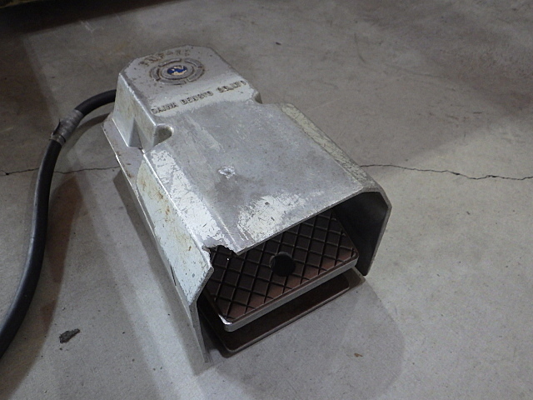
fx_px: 431
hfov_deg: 63.4
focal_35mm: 28
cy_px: 200
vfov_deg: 49.7
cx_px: 266
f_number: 3.5
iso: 640
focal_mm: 5
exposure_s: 1/45
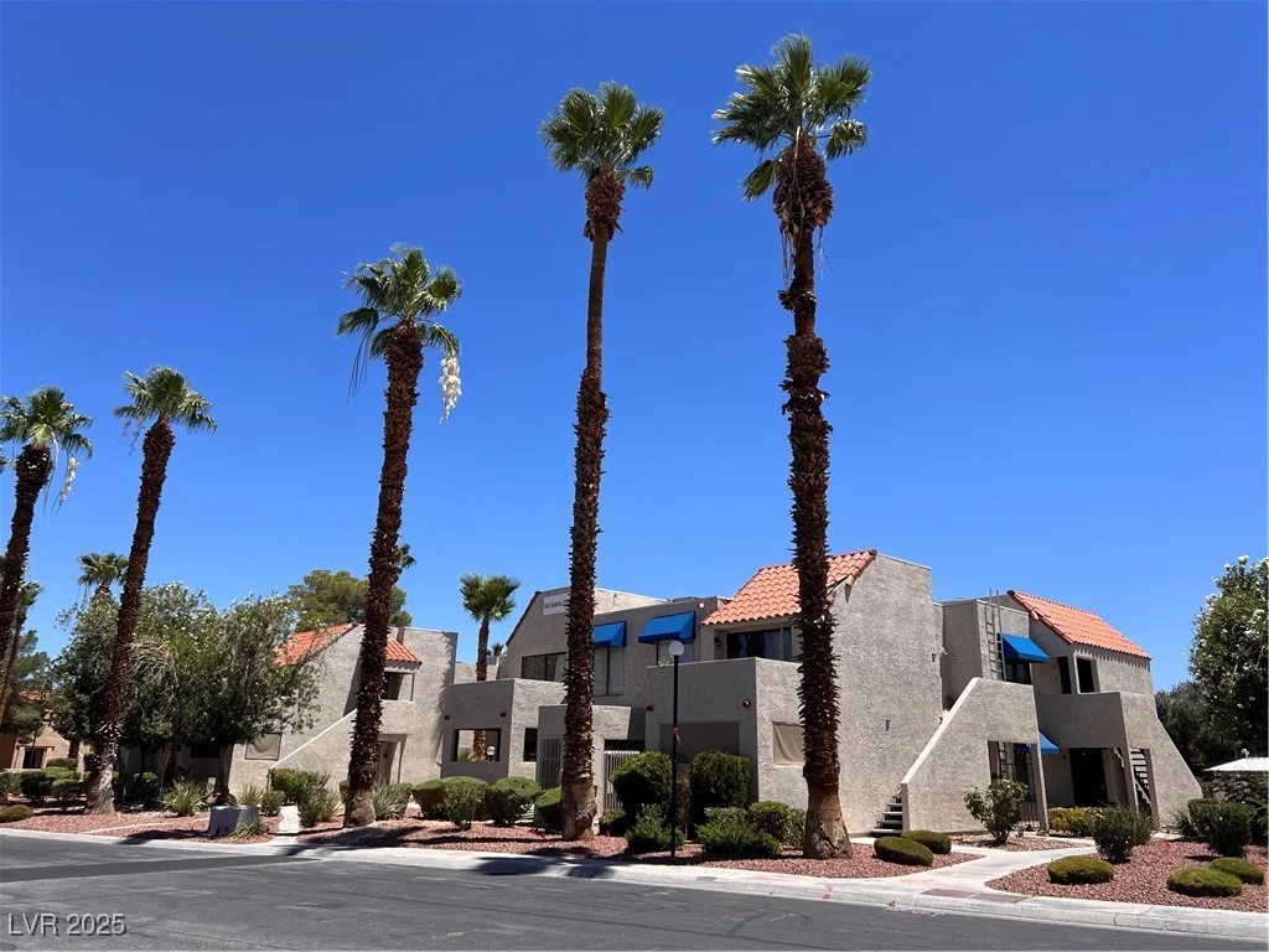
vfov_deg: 53.1
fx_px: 953
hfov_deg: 67.3
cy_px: 476
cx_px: 634
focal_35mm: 26
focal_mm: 5.7
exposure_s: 1/4444
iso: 50
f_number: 1.5
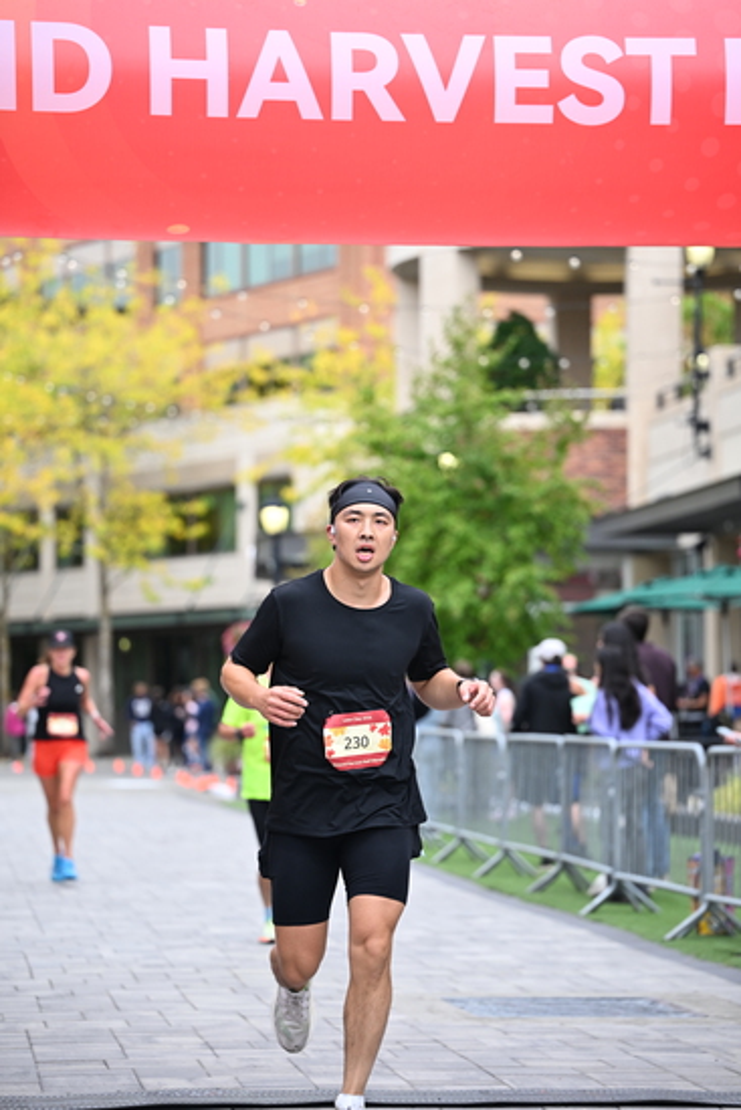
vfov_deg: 19.5
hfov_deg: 13.0
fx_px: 3240
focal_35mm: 105
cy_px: 555
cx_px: 370
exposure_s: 1/1600
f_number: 2.8
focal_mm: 105
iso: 640
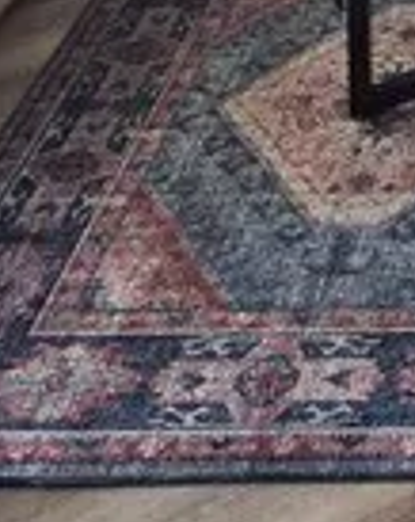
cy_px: -834
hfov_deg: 14.3
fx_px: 1463
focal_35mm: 95
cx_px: 746
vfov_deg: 13.1
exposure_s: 1/60
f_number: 2.2
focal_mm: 2.2
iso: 80
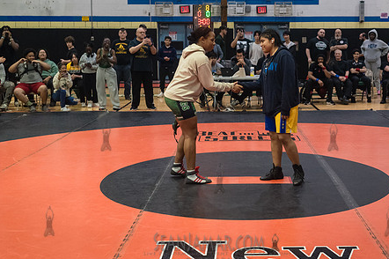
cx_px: 257
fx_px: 572
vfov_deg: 25.3
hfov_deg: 37.2
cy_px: 86
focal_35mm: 53
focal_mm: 35
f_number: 3.2
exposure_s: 1/500
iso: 5000
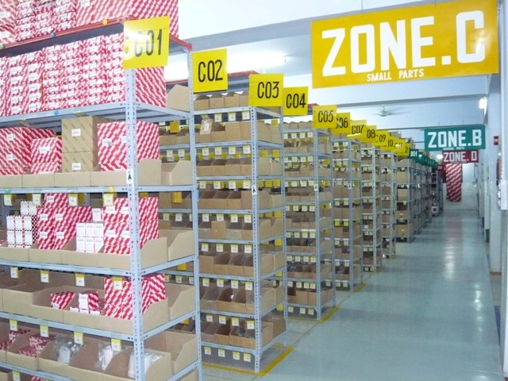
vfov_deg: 44.2
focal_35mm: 32
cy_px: 190
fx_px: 470
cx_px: 254
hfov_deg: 56.8
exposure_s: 1/30
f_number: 3
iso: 640
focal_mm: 5.2
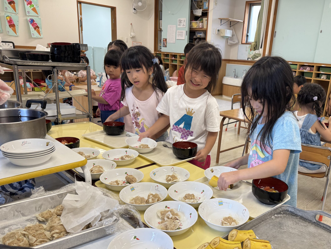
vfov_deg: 48.0
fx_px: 277
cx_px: 198
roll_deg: -3.9
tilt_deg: -19.6
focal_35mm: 29
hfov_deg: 61.2
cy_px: 148
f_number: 1.78
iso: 100
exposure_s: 1/100
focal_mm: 6.76
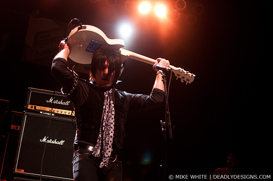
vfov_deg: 20.6
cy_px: 90
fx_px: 500
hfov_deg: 30.6
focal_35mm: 66
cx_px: 136
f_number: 2.8
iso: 800
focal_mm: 44
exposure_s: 1/250
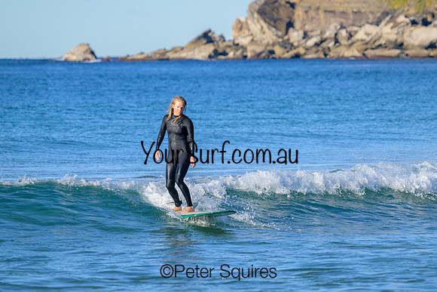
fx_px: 5287
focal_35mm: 435
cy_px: 168
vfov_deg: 3.2
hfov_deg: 4.7
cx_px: 249
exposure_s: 1/1600
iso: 220
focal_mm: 330
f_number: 7.1
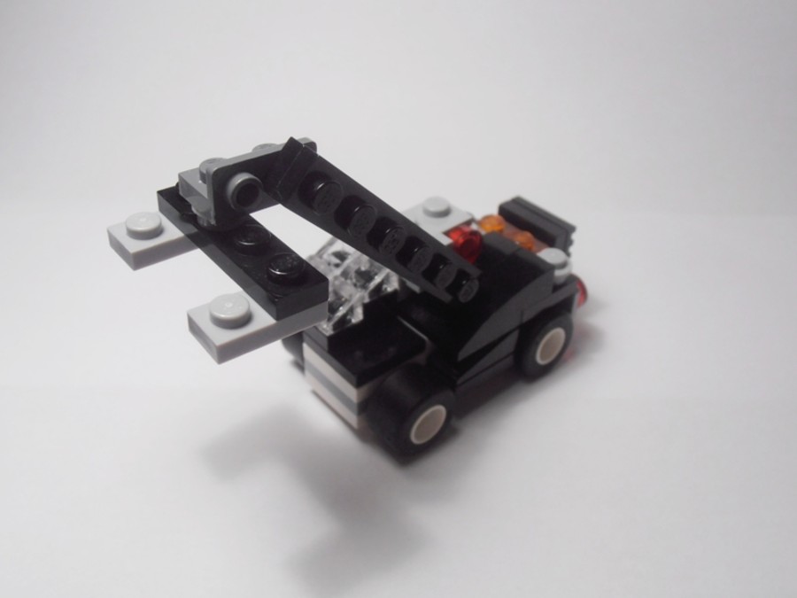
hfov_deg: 50.1
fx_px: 852
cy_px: 299
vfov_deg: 38.7
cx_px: 398
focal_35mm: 37
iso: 80
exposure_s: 1/60
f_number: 3.9
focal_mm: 6.61
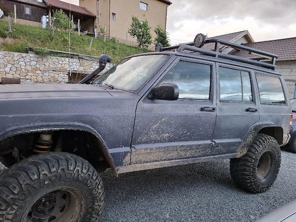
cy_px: 111
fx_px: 197
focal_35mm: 23
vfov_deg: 58.9
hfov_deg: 73.9
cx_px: 148
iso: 100
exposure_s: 1/100
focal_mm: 5.54
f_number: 1.8
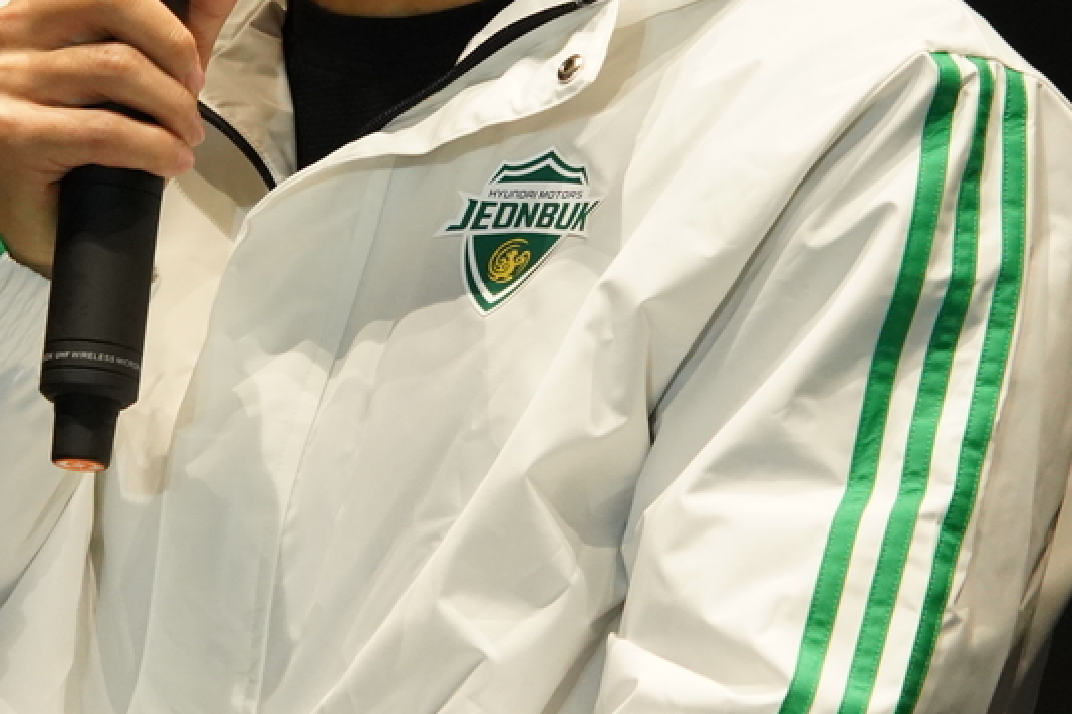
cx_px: 422
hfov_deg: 2.2
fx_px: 28511
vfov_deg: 1.4
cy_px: 23
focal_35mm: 958
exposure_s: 1/125
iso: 6400
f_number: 6.3
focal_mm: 365.2
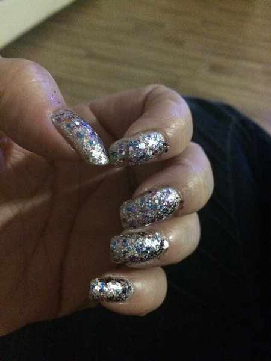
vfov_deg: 61.7
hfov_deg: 48.2
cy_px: 180
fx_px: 303
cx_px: 136
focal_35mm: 29
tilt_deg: -45.6
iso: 1600
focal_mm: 4.15
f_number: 2.2
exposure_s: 1/17
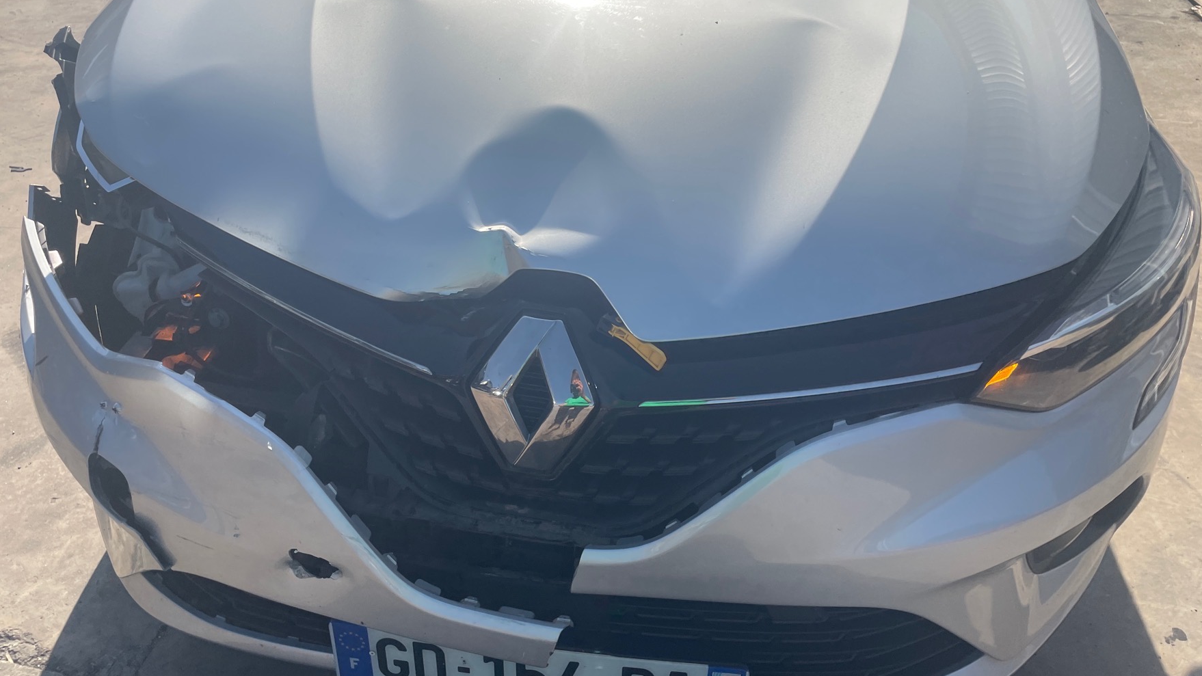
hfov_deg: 66.1
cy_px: 322
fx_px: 924
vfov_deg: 40.2
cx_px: 592
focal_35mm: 29
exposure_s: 1/4000
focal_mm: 4.2
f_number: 1.6
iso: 32
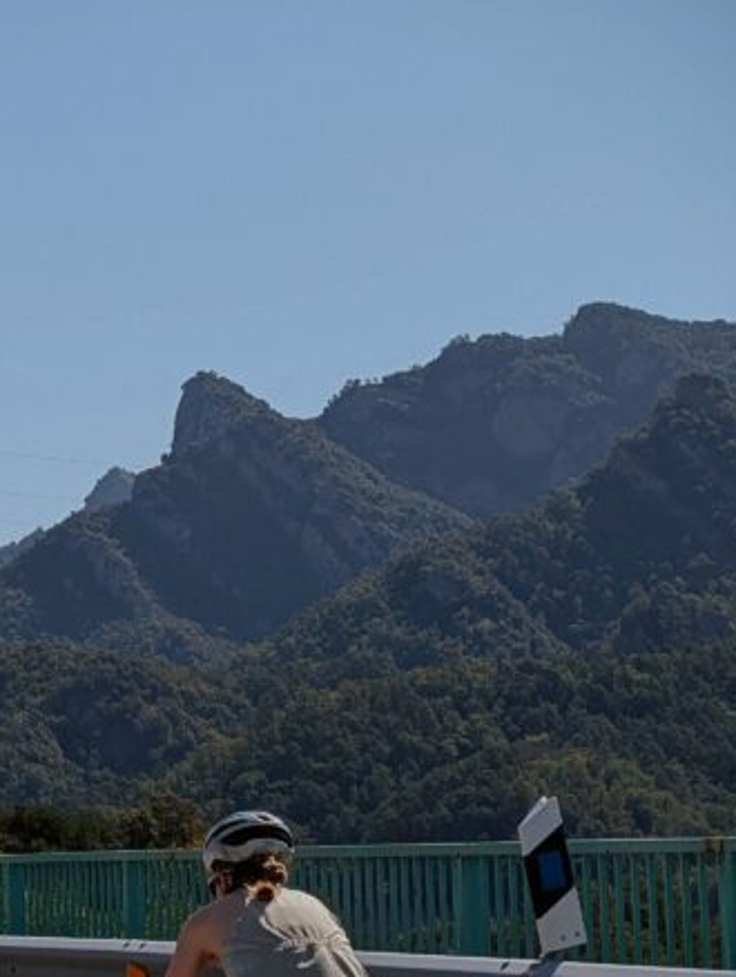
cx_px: 248
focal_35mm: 114
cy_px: 542
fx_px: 3222
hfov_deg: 13.0
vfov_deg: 17.2
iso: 22
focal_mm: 6.9
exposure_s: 1/1546
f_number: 1.68
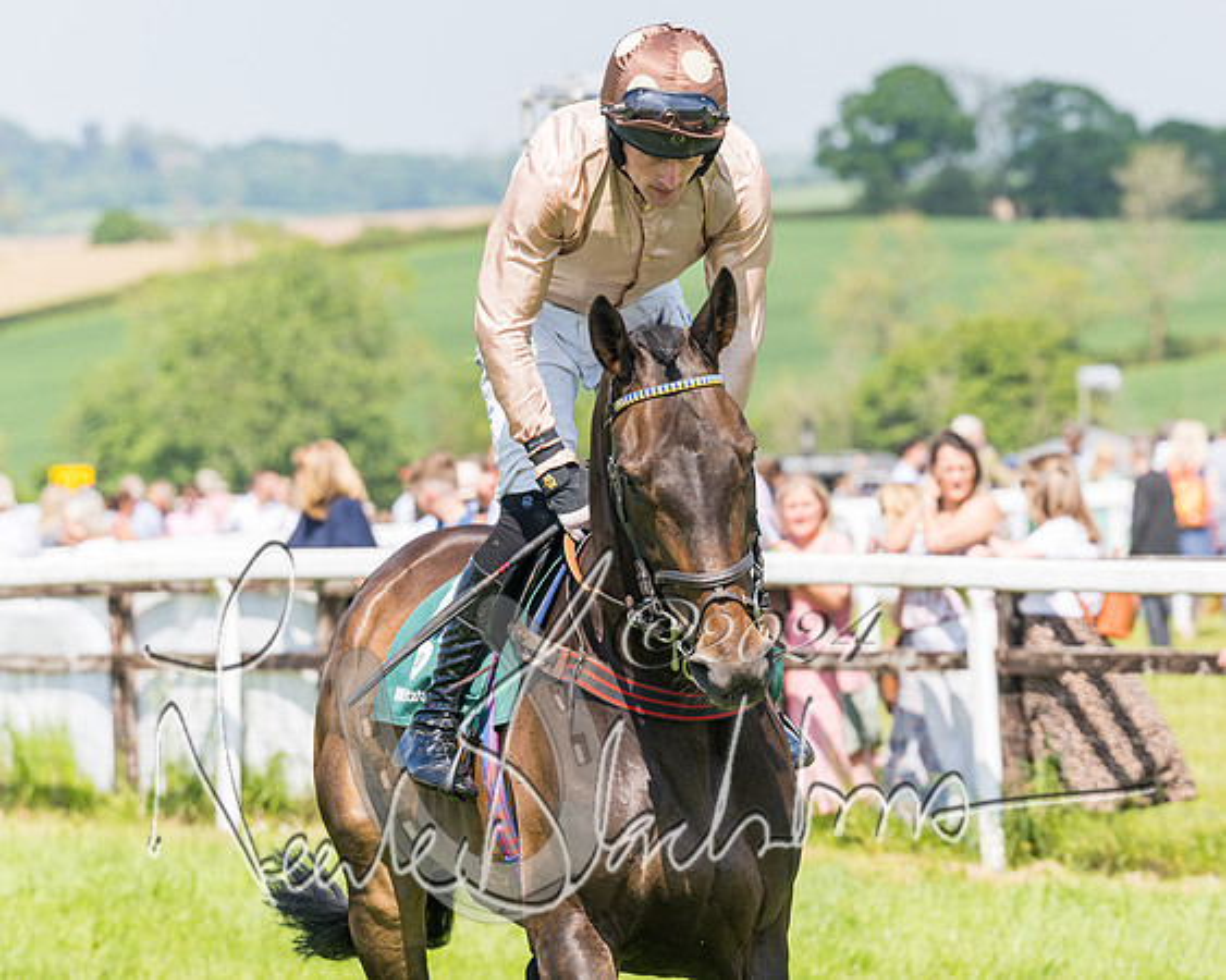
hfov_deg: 7.8
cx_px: 708
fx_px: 9028
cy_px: 481
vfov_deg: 6.2
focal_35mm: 249
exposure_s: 1/1000
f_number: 5
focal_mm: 145
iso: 200
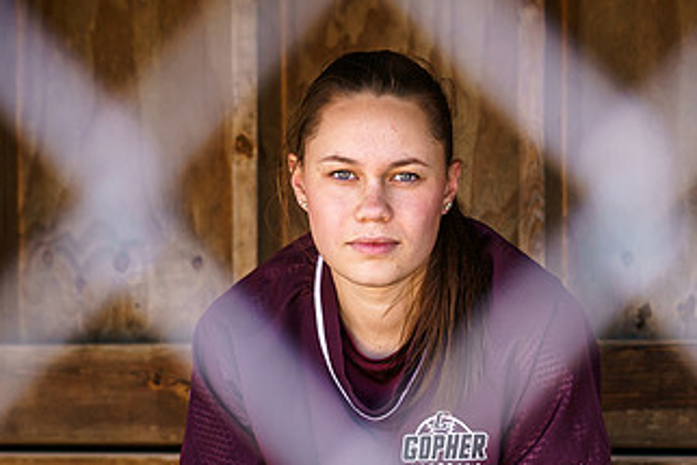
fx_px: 2034
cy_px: 454
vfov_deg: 12.9
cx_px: 600
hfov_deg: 19.2
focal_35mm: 105
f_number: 2.8
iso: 400
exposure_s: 1/800
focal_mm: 50
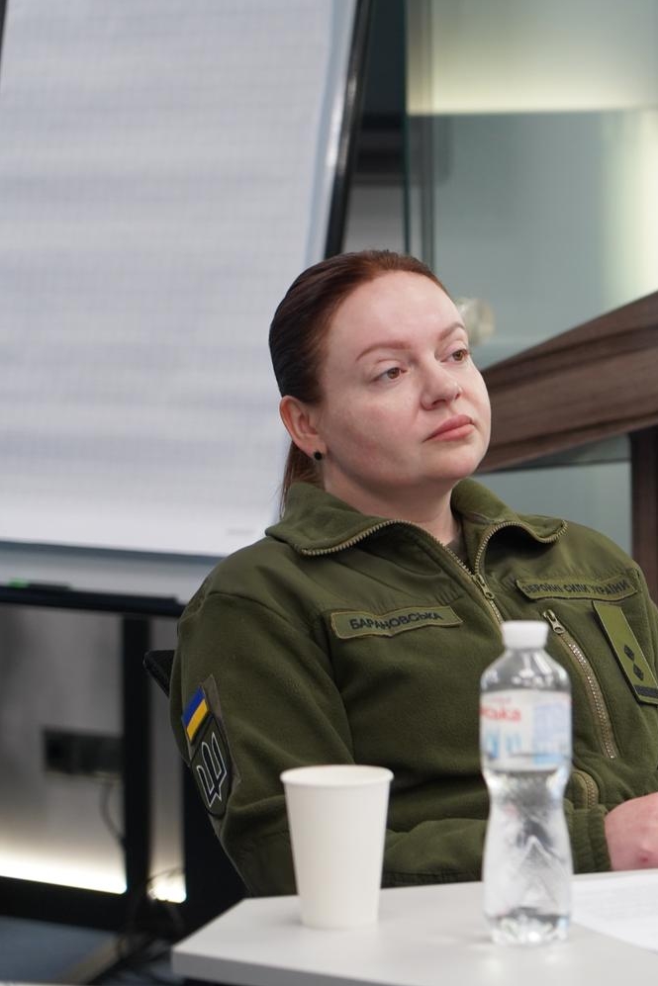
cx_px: 741
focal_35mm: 158
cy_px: 493
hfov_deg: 8.6
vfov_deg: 13.0
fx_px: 4330
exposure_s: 1/160
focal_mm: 105
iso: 1600
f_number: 4
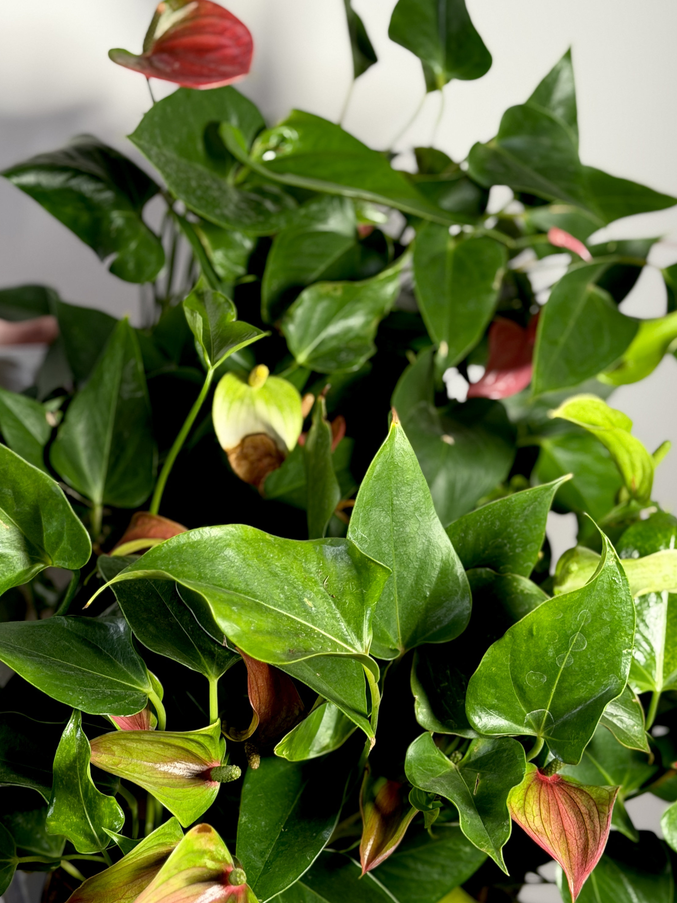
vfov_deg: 29.8
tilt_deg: -21.6
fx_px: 1695
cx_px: 362
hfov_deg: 22.6
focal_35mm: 65
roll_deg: +1.4
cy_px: 459
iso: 100
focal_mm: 6.76
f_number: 1.78
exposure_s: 1/65
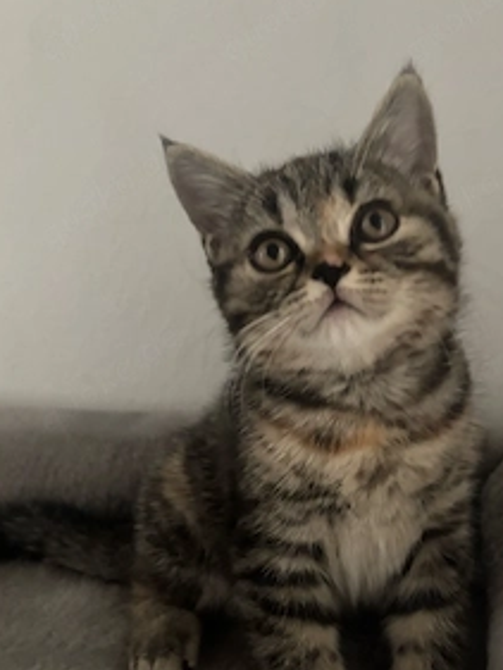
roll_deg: -1.5
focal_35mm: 37
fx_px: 716
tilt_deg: -12.5
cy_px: 405
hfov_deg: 38.2
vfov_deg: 49.8
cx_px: 343
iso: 1000
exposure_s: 1/29
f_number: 1.6
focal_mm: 5.96
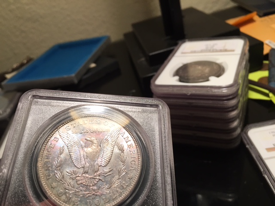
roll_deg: +14.7
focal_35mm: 29
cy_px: 103
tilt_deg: -30.4
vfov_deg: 48.2
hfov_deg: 61.7
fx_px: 230
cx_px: 138
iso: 40
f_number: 2.2
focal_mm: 4.15
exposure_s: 1/30
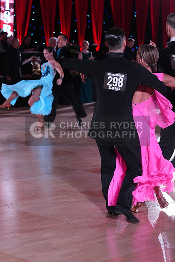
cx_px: 88
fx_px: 692
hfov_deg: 14.4
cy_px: 131
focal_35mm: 95
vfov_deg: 21.5
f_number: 5
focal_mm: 95
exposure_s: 1/250
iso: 3200
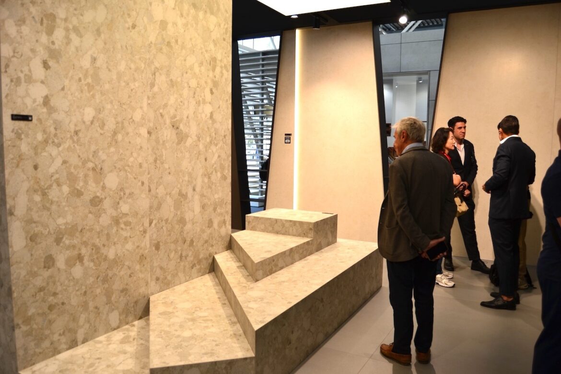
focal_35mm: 27
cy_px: 187
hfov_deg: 67.4
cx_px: 280
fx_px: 421
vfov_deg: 47.9
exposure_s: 1/60
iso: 200
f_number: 5
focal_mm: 18
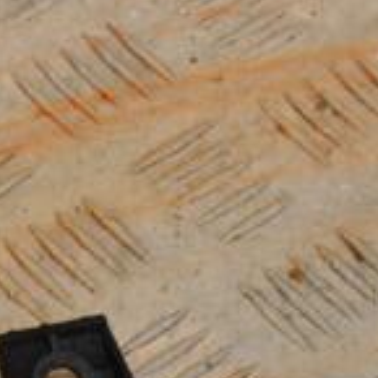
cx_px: 521
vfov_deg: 6.9
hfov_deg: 6.8
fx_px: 3138
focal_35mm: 254
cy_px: 394
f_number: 10
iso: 800
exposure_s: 1/200
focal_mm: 48
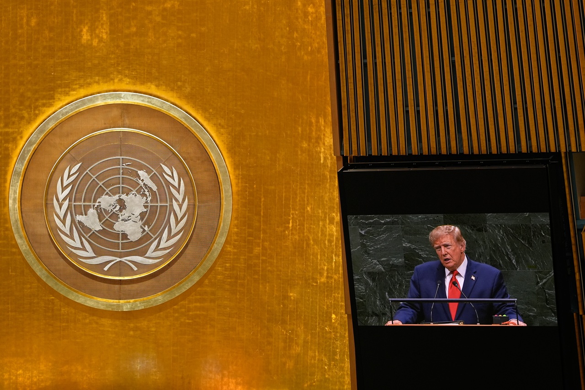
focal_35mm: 137
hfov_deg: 15.0
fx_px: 2226
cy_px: 195
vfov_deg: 10.0
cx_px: 292
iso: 1600
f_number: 4
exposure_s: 1/125
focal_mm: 137
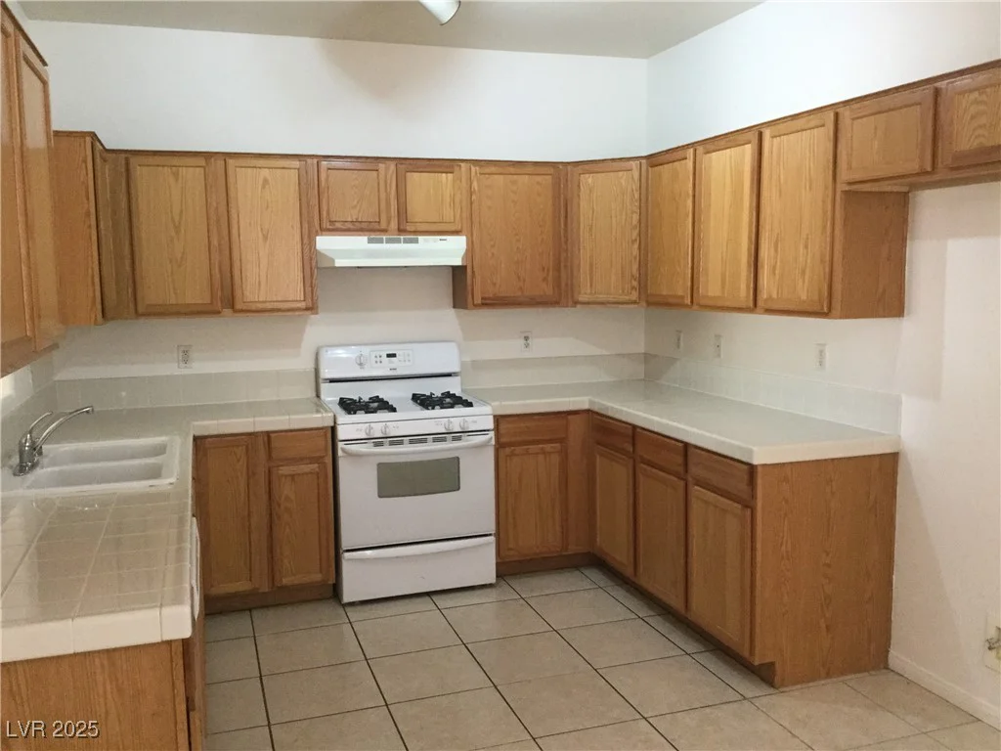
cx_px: 500
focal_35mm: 31
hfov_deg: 58.4
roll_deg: +1.1
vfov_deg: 45.4
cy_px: 376
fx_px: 896
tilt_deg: -6.4
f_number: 2.4
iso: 160
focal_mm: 3.3
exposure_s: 1/30
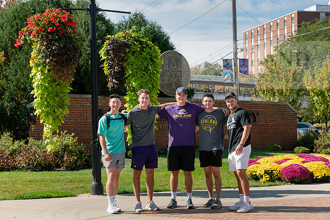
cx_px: 165
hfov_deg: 23.9
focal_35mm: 85
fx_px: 779
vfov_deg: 16.1
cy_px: 110
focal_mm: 85
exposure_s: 1/400
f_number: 8
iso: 250
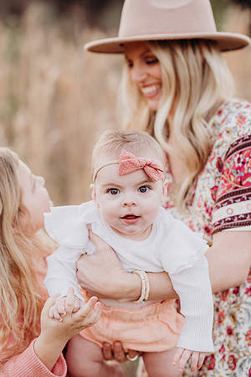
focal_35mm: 85
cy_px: 188
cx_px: 126
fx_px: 889
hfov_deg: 16.1
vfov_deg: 23.9
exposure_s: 1/320
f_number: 2.5
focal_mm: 85
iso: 320
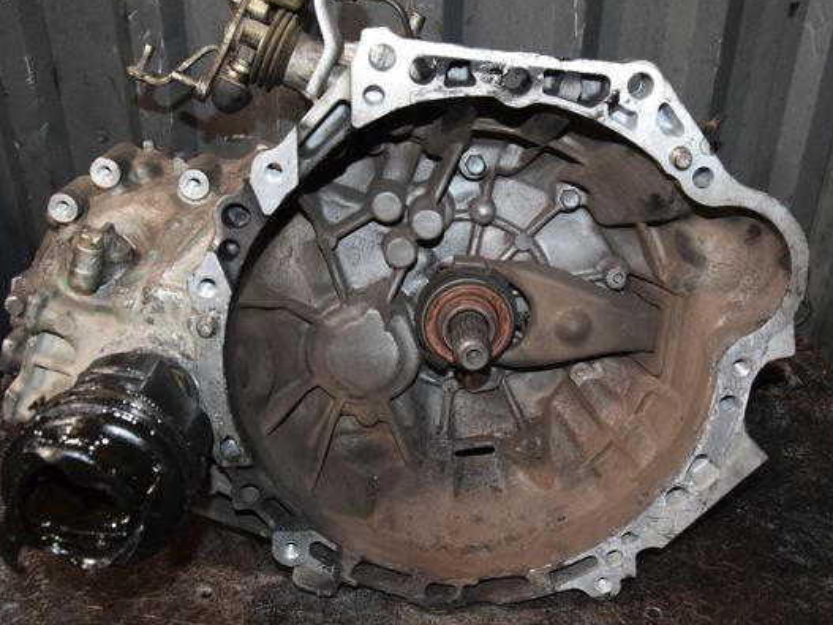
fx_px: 1010
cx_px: 443
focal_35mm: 42
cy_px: 305
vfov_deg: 34.3
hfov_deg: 44.8
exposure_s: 1/60
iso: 1600
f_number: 5.6
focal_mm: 24
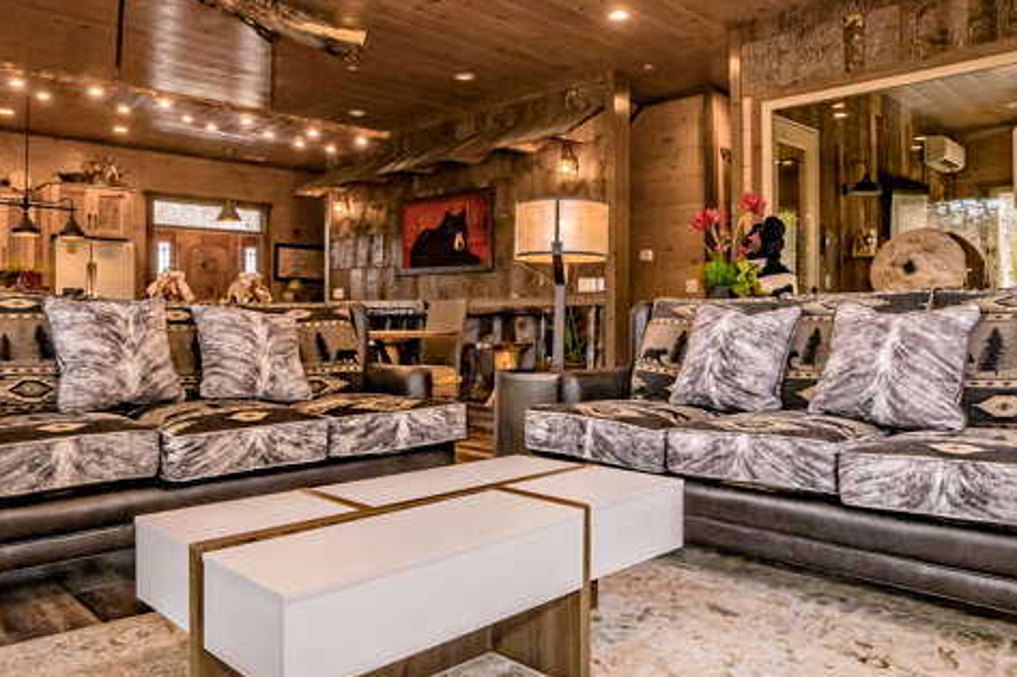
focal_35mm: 26
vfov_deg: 48.8
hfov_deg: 69.4
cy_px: 234
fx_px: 734
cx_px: 479
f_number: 9
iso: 3200
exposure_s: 1/125
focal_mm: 16
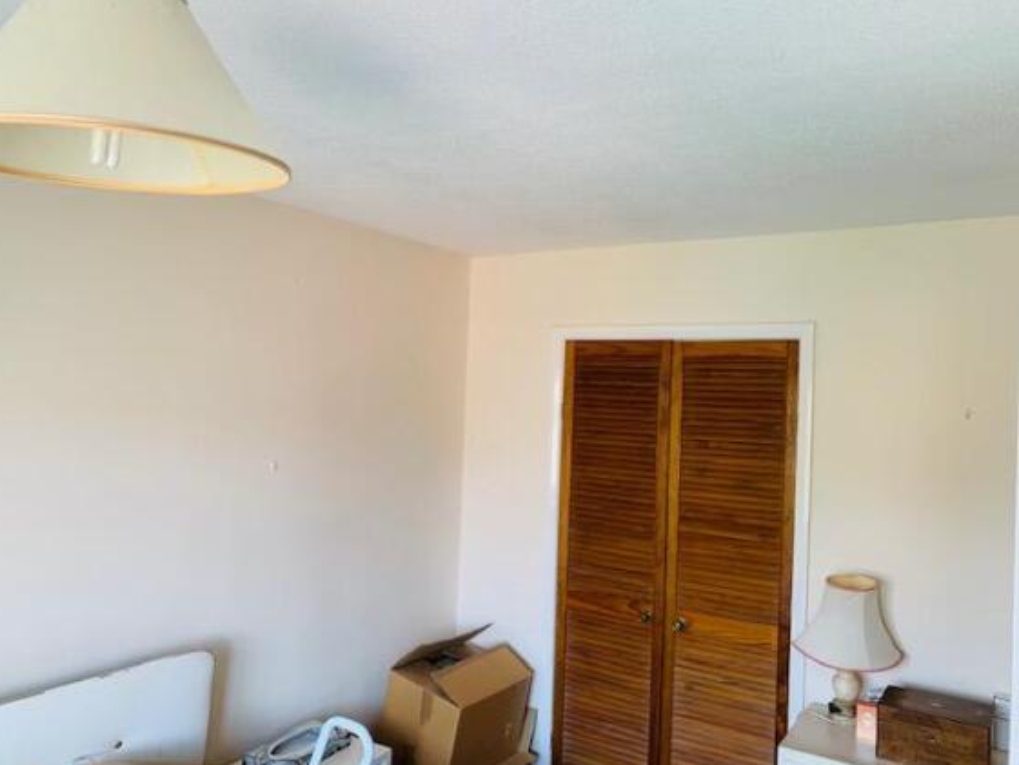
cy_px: 395
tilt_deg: -0.3
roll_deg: -2.4
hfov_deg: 65.3
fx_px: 795
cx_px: 502
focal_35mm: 27
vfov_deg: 51.4
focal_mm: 4.25
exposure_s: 1/94
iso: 100
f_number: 1.8
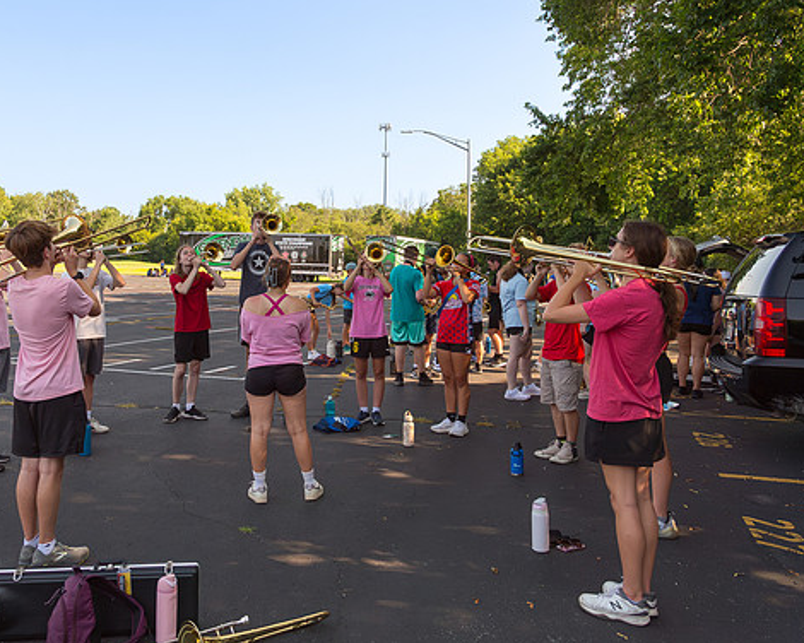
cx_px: 319
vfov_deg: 44.4
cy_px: 264
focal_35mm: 33
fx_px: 785
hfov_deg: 53.8
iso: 1250
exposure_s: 1/1600
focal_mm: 24
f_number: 5.6
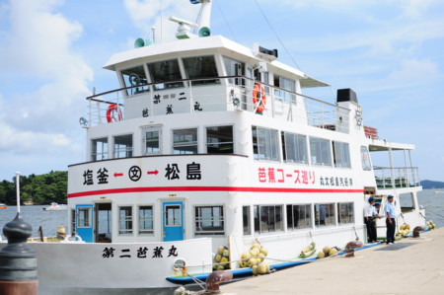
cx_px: 222
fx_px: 647
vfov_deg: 25.7
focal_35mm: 52
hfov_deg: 37.9
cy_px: 148
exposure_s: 1/4000
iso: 250
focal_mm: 35
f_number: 3.2
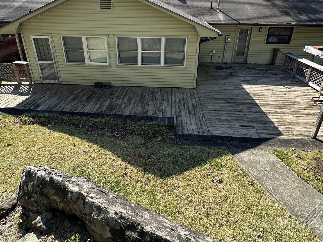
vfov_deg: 63.2
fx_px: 187
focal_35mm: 20
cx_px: 160
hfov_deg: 81.8
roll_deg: -0.1
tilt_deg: -20.6
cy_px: 70
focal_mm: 2.22
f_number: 2.2
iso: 40
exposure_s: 1/399
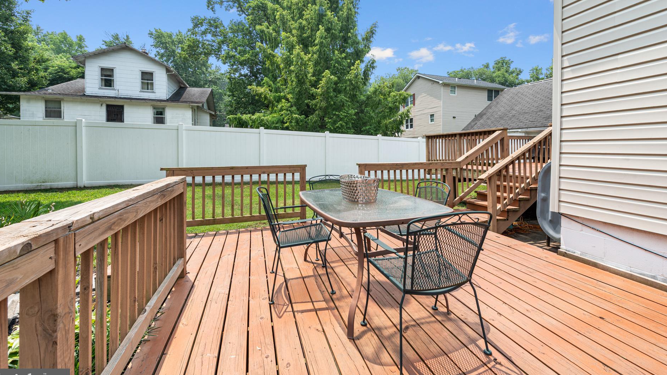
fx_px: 283
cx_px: 355
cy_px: 152
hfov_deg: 99.2
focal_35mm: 16
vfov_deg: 66.5
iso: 100
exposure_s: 1/80
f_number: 10
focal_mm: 14
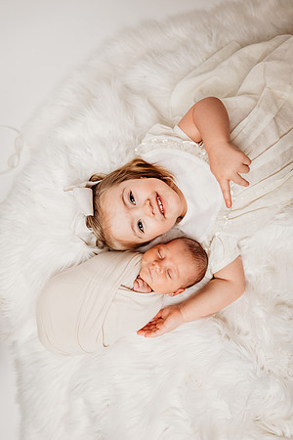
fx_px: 293
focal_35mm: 24
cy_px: 220
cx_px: 146
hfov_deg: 53.1
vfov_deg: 73.7
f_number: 2.2
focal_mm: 24
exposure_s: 1/200
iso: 100
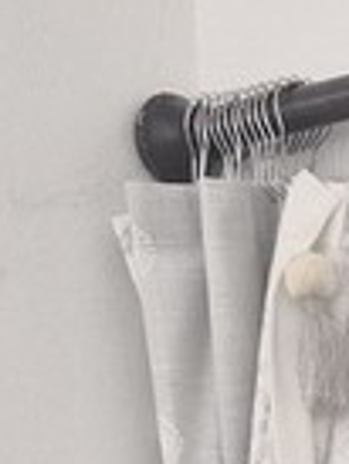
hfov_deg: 7.5
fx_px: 2429
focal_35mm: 181
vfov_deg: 8.9
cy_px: 1409
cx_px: 932
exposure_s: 1/120
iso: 320
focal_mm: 5.4
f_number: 1.8
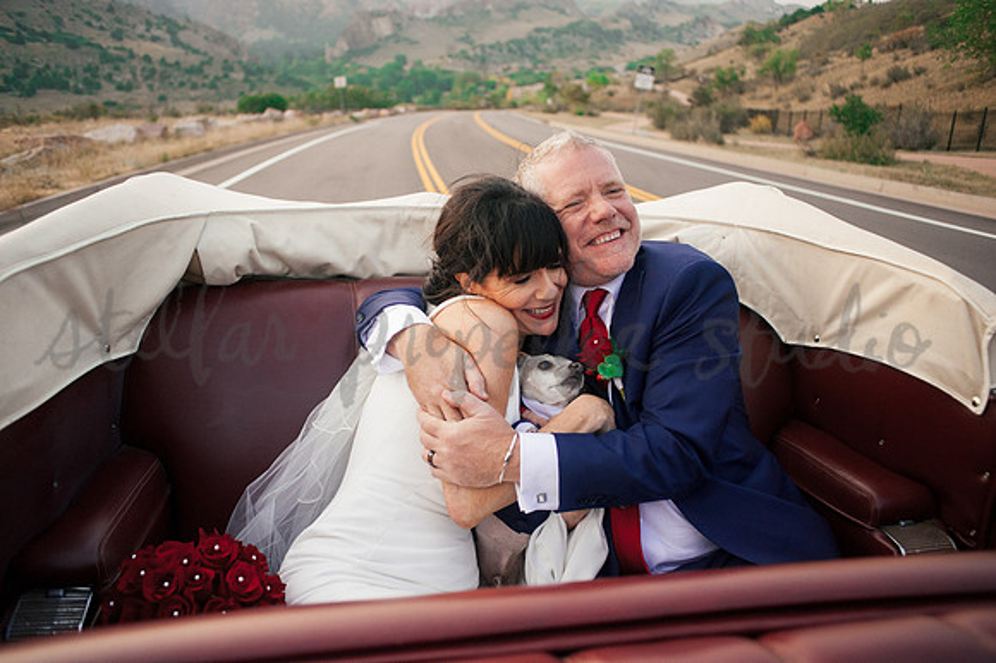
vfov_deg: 46.4
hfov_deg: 65.5
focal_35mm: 28
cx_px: 498
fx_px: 774
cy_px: 332
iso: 2000
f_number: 3.5
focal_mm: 28
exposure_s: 1/3200
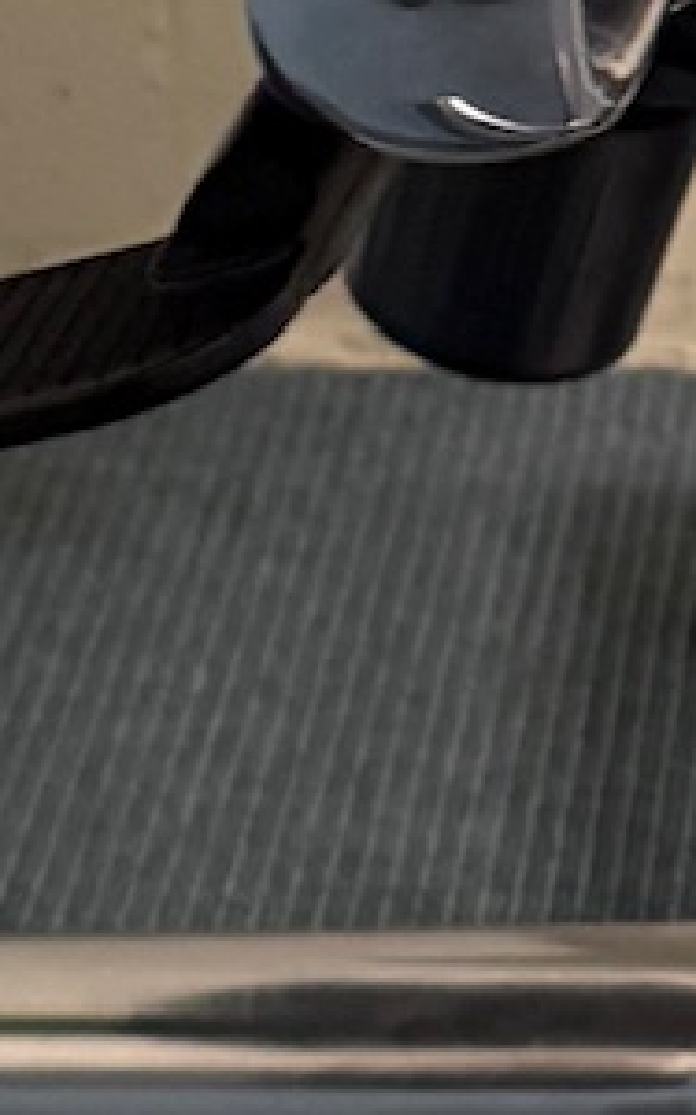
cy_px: -793
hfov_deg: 7.4
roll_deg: -2.4
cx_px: 1207
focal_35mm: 173
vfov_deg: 11.4
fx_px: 5253
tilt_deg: -14.8
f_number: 1.78
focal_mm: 6.76
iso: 400
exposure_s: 1/49
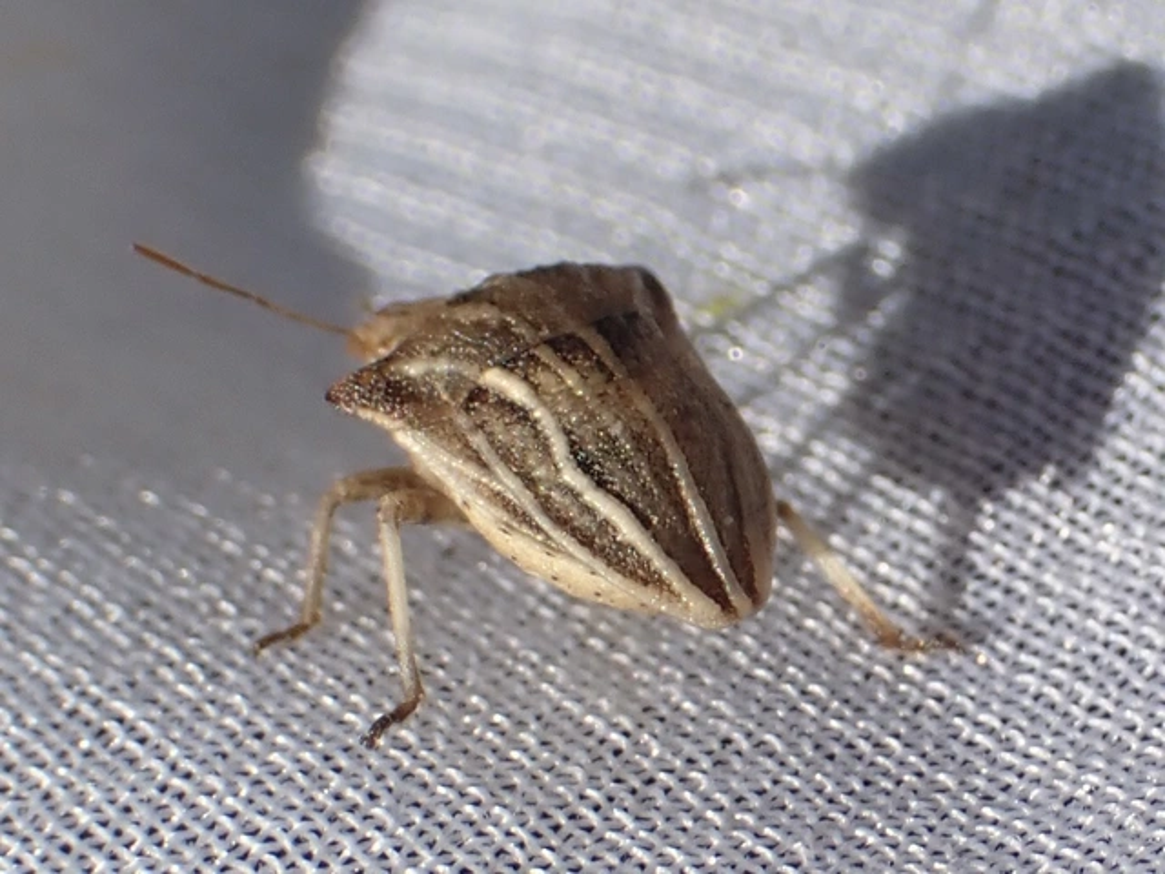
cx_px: 582
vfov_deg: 20.7
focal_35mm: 71
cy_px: 437
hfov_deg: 27.4
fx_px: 2390
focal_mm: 12.73
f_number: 5.6
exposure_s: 1/640
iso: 100
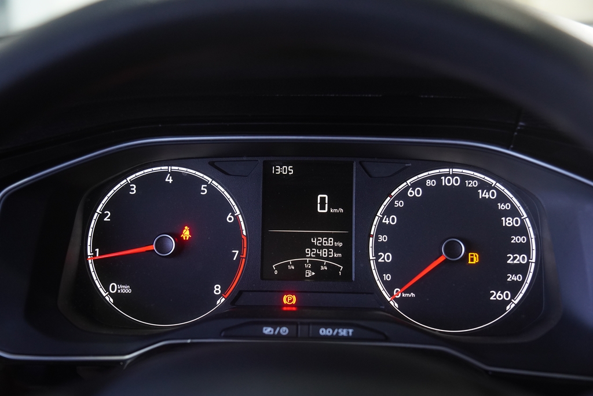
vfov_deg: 26.5
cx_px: 296
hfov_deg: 38.9
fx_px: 840
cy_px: 198
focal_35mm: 51
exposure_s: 1/60
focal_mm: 34
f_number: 2.8
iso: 1000
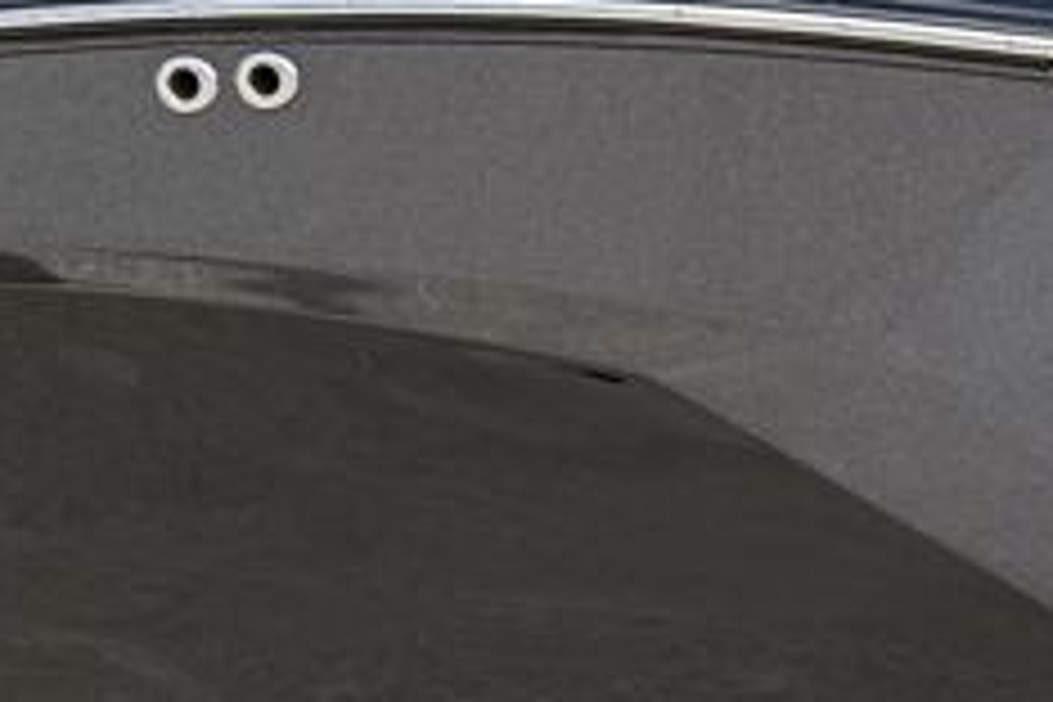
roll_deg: -1.2
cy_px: -45
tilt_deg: +1.2
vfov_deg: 8.0
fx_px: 5001
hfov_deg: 10.7
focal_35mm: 171
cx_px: 2326
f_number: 1.78
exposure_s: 1/2169
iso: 100
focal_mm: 6.76
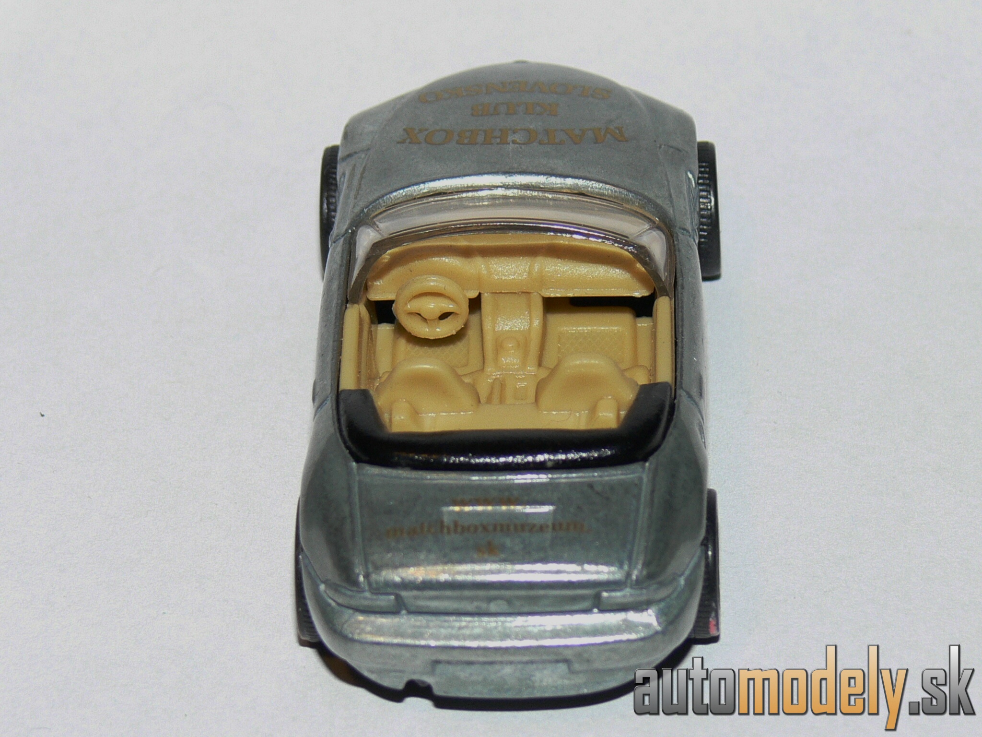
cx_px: 491
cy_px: 368
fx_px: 3915
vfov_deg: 10.7
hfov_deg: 14.3
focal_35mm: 138
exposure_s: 1/30
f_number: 4
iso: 100
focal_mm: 18.5
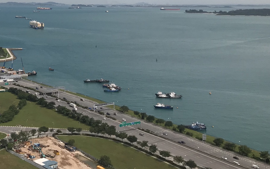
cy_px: -17
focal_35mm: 59
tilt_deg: +2.9
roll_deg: +0.5
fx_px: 434
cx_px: 12
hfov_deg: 32.3
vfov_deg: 20.9
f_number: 1.8
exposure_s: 1/4566
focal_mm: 3.99
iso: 20
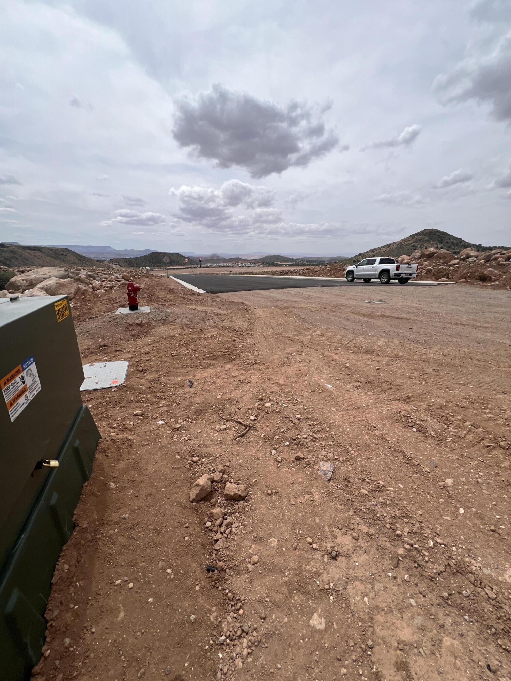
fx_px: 256
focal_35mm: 13
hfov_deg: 89.9
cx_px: 256
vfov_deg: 106.2
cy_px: 340
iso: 32
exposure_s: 1/2732
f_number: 1.8
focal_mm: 1.57
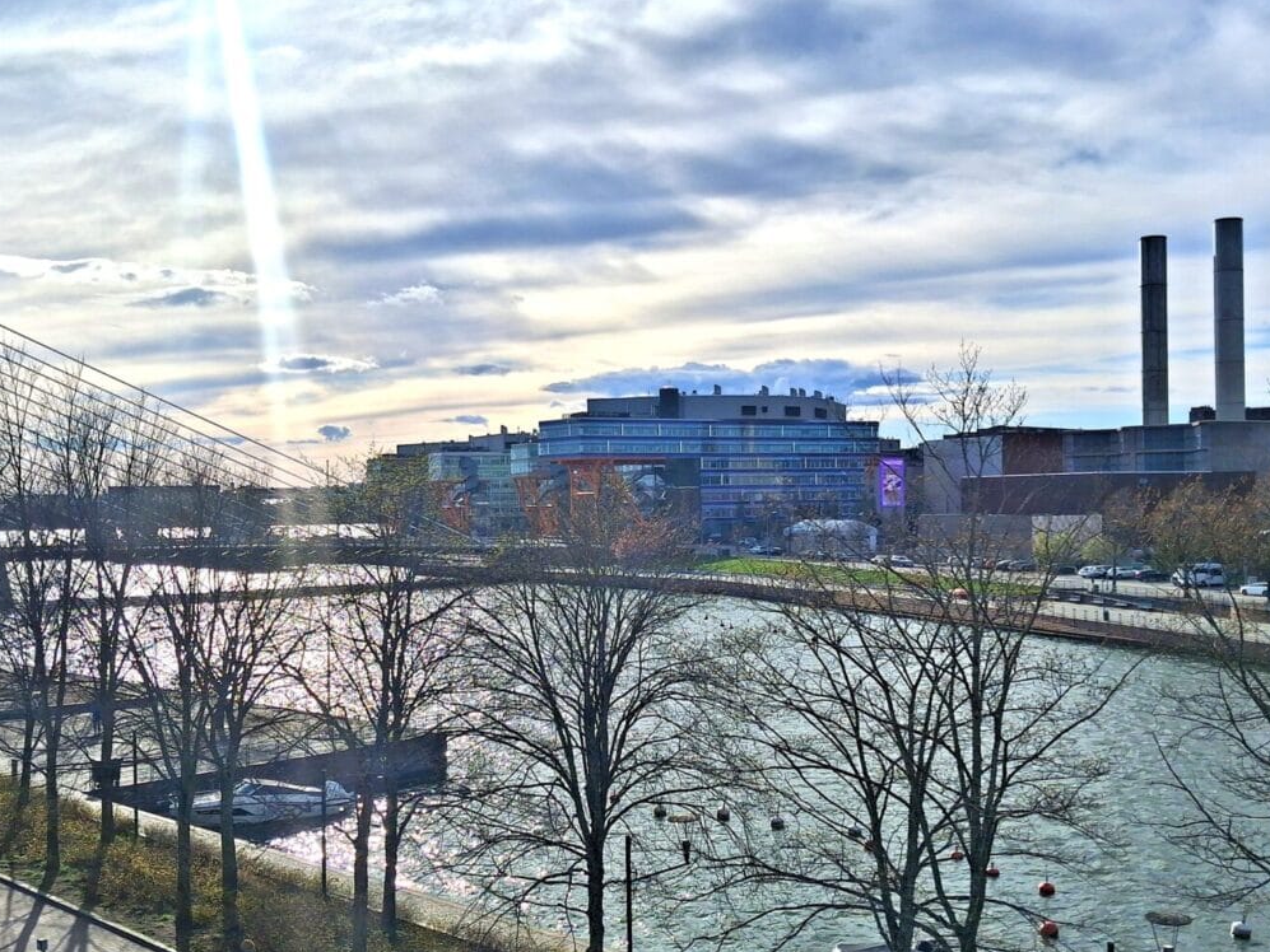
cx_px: 652
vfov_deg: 36.8
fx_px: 1431
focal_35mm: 39
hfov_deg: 47.9
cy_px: 501
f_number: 1.8
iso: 20
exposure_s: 1/3300
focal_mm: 4
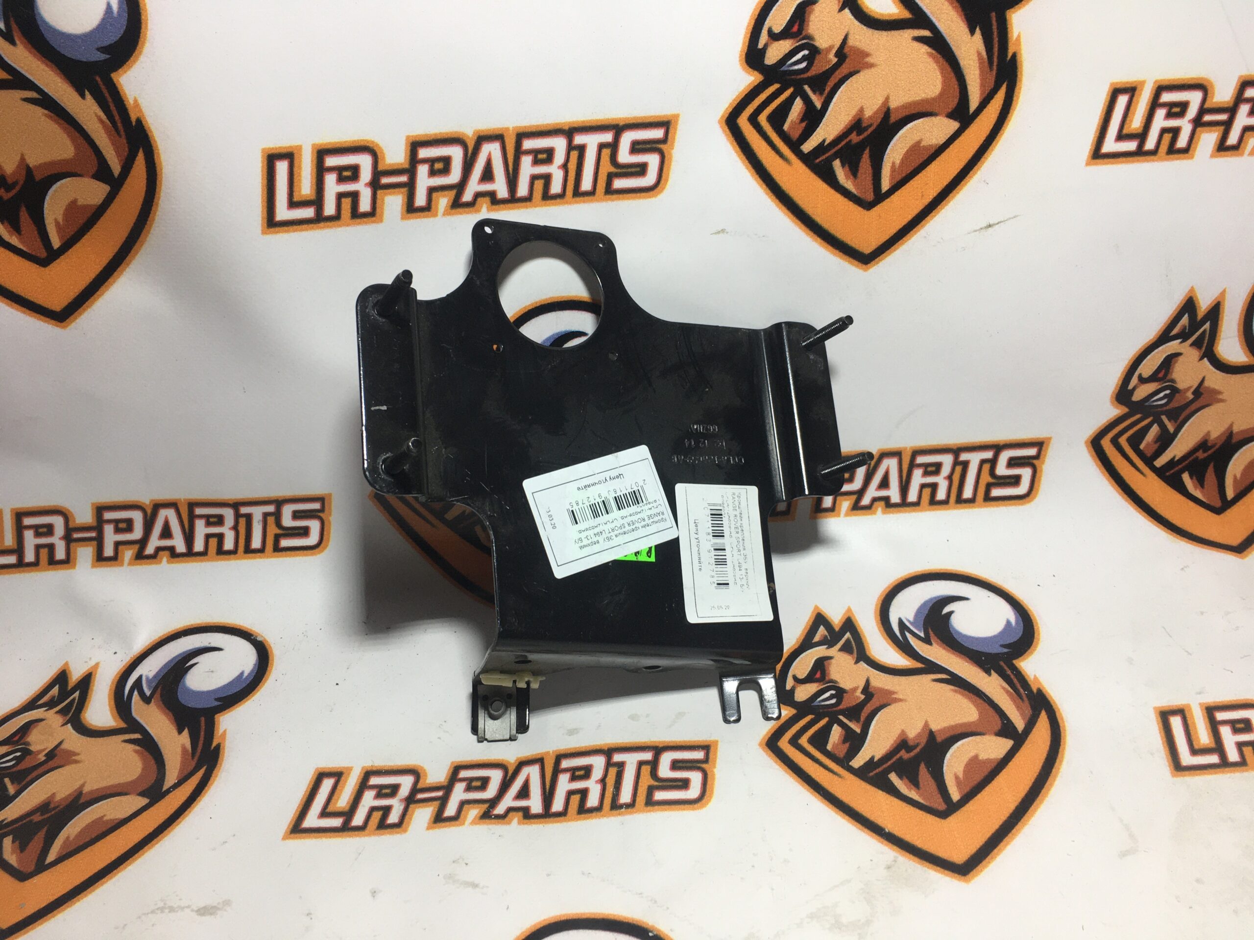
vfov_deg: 48.2
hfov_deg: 61.7
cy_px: 470
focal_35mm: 29
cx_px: 627
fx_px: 1051
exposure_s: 1/100
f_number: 2.2
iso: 32
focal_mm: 4.15
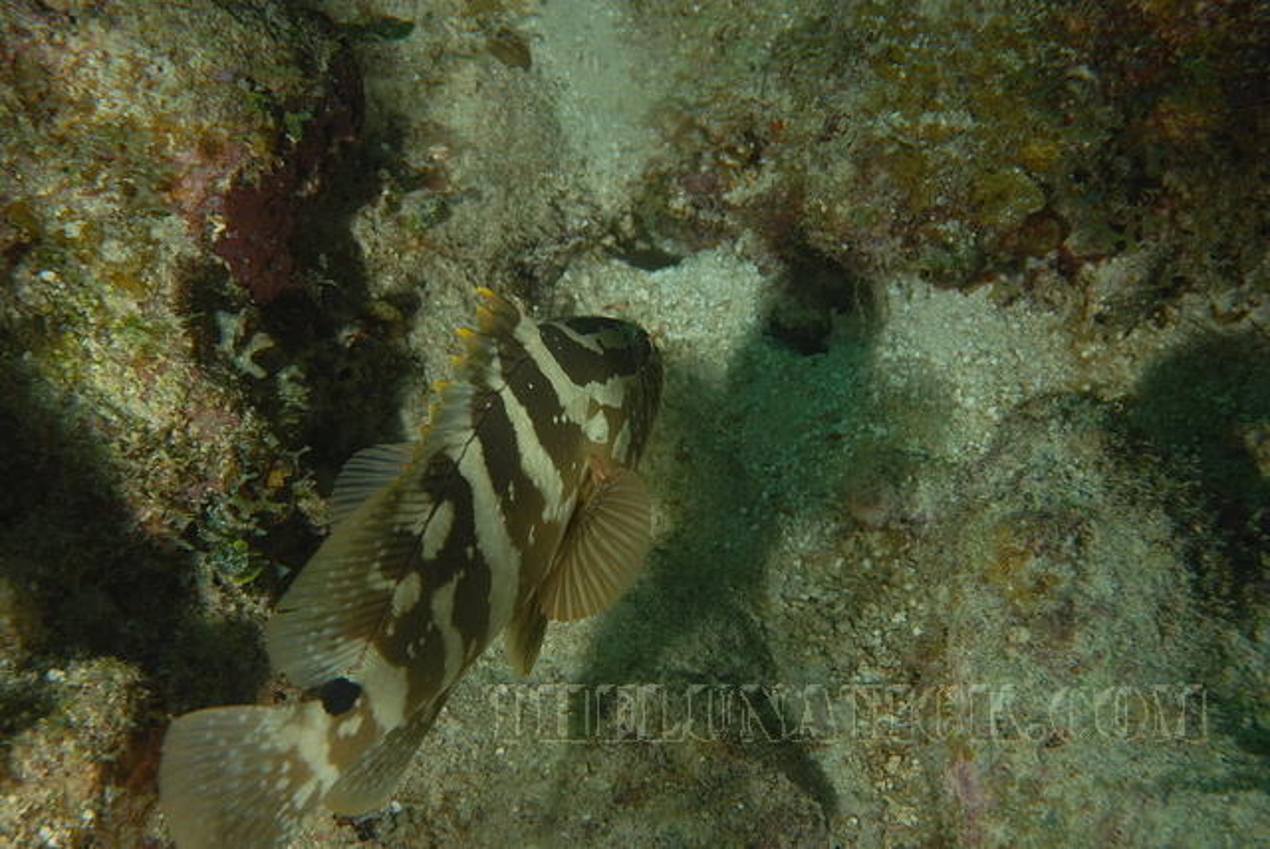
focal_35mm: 69
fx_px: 2436
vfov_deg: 19.8
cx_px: 635
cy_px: 424
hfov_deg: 29.2
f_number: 9
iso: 100
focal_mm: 46
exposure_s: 1/250
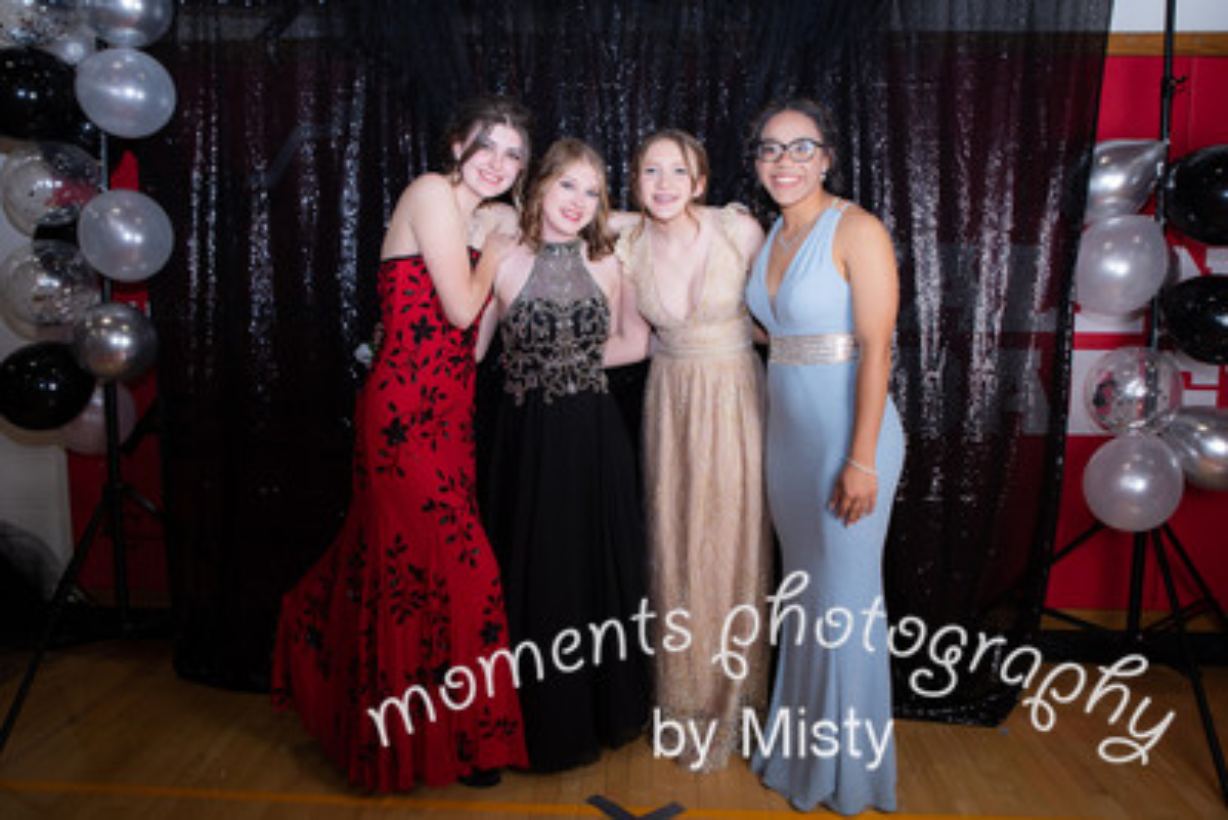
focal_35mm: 28
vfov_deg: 45.8
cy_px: 372
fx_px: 970
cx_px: 614
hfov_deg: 64.7
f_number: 4.5
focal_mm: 26
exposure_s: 1/125
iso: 200
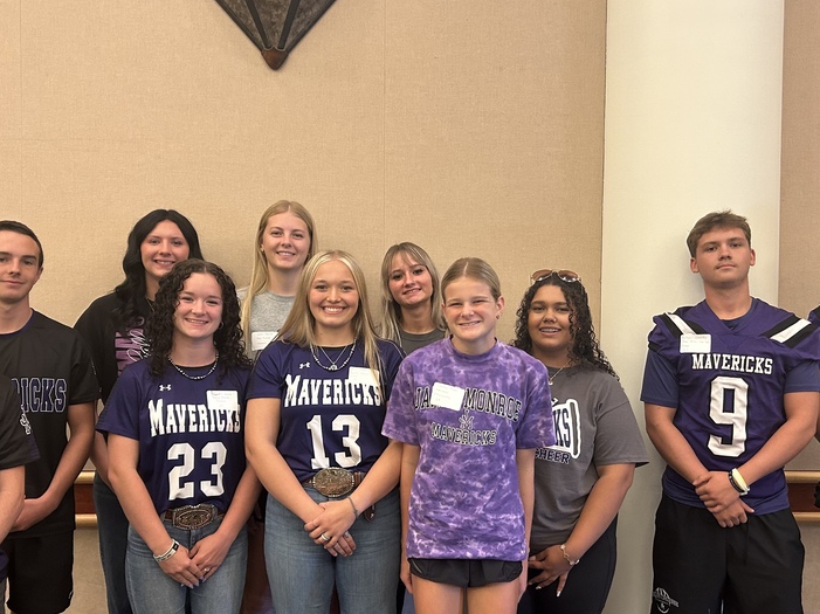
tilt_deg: -1.7
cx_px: 432
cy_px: 333
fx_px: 900
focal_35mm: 38
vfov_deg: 37.7
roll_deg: -0.7
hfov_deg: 49.0
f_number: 1.5
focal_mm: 5.7
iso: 200
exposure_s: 1/60
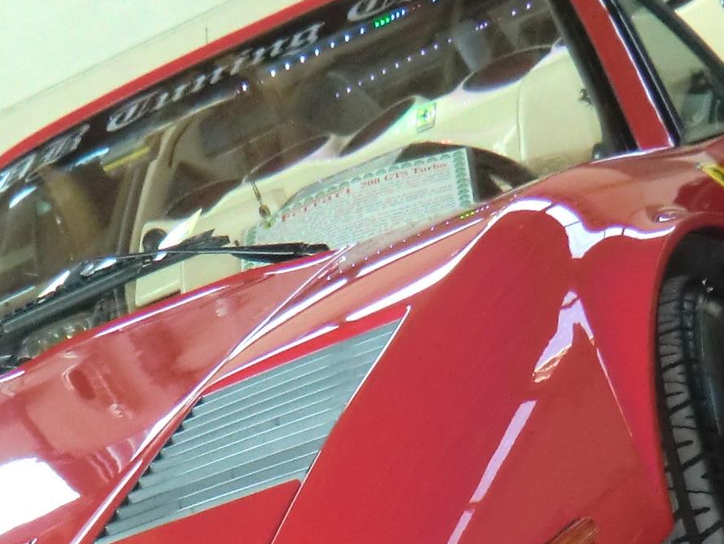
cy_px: 769
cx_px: 253
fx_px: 2427
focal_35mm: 116
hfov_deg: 16.9
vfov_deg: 12.3
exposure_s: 1/60
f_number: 3.6
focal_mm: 6.1
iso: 400
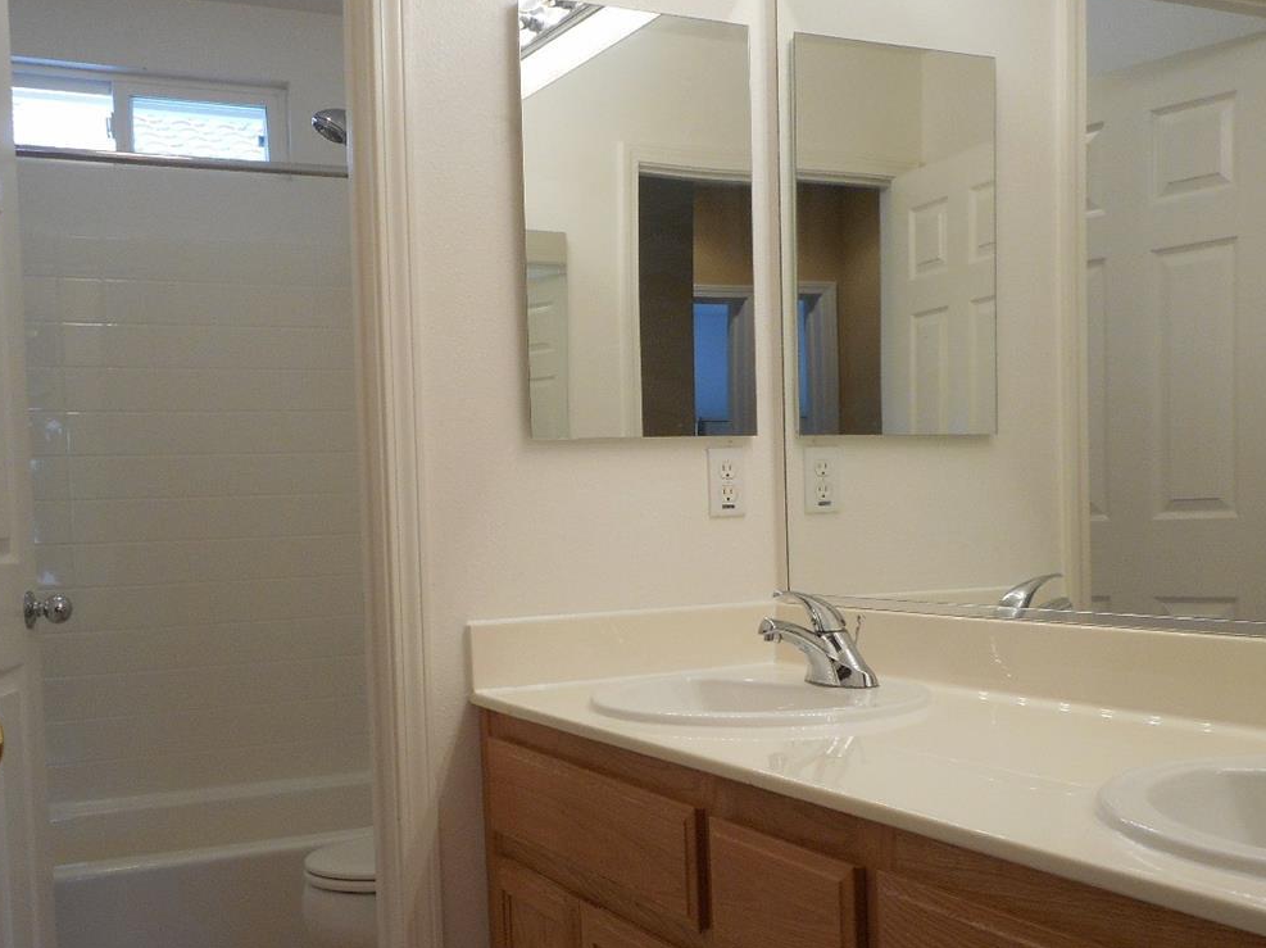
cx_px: 596
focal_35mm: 38
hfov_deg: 49.0
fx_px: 1389
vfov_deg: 37.4
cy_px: 605
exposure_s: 1/30
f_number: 3.7
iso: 140
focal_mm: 4.5
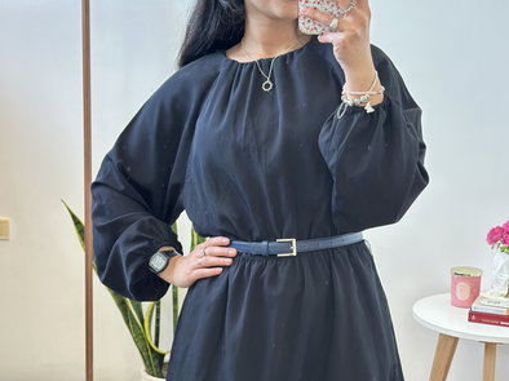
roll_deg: -1.5
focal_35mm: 65
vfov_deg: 22.5
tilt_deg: -20.9
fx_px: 955
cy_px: 218
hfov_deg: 29.8
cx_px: 257
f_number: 1.78
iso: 250
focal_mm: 6.86
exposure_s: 1/60
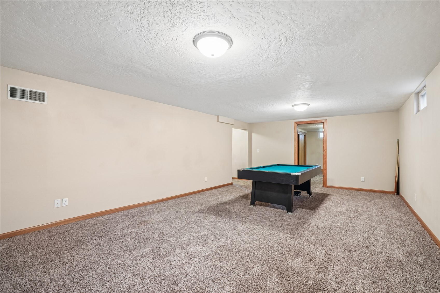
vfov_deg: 73.7
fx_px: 196
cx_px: 220
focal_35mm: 16
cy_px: 146
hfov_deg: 96.7
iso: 400
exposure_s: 1/1.67
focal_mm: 16
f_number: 10
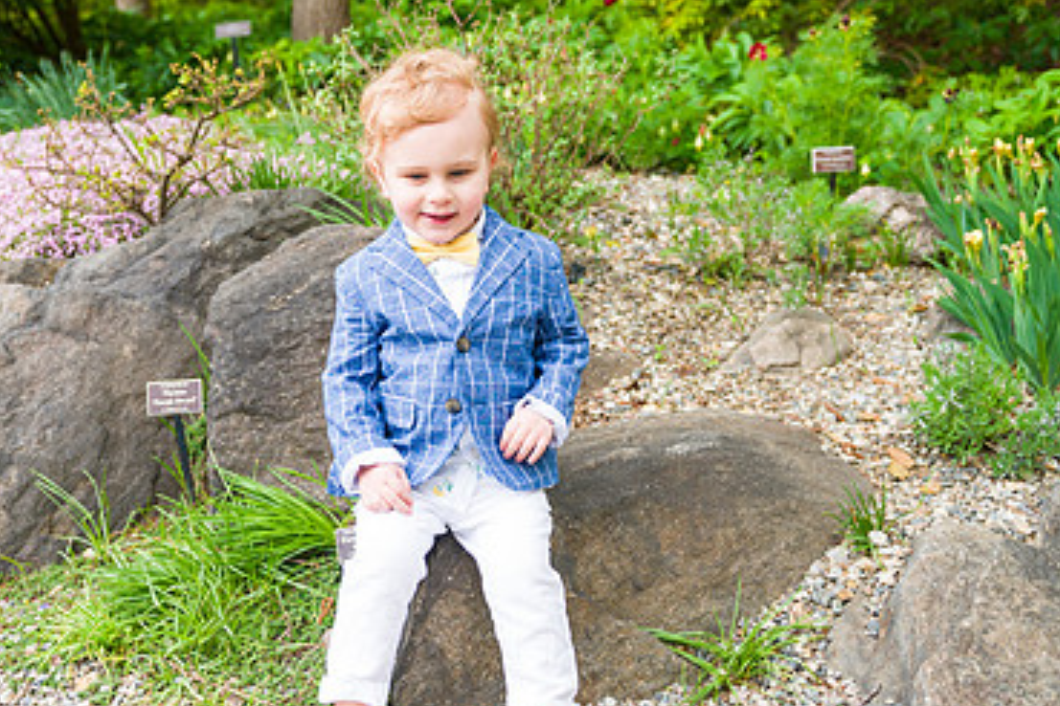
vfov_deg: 30.5
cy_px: 362
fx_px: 1295
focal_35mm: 44
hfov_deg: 44.1
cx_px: 391
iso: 200
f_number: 3.5
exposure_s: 1/400
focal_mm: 28
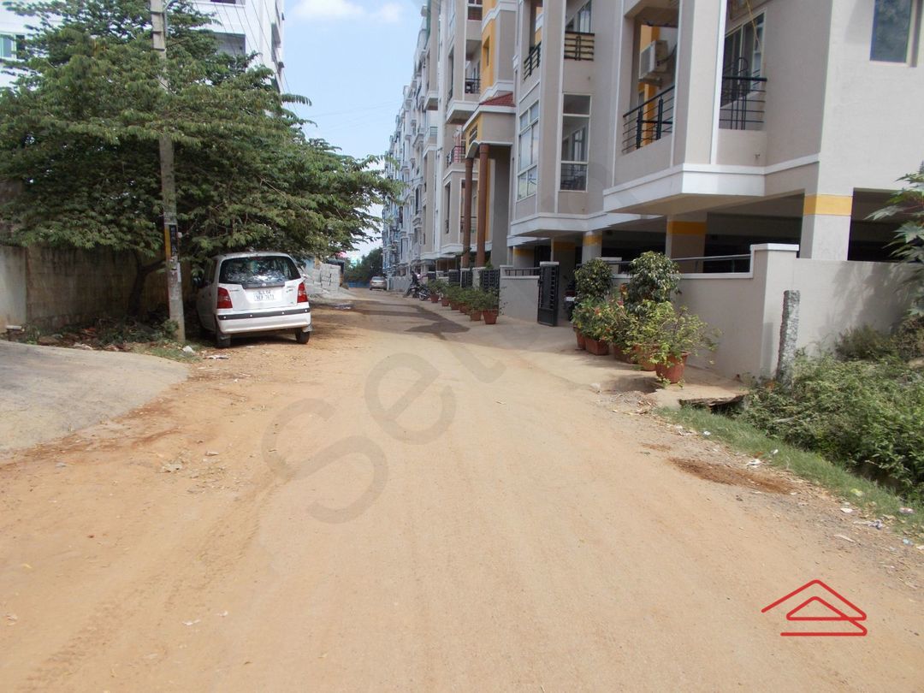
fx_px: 694
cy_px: 346
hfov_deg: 67.3
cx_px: 462
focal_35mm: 26
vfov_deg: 53.1
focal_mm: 4.6
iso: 80
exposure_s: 1/80
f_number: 8
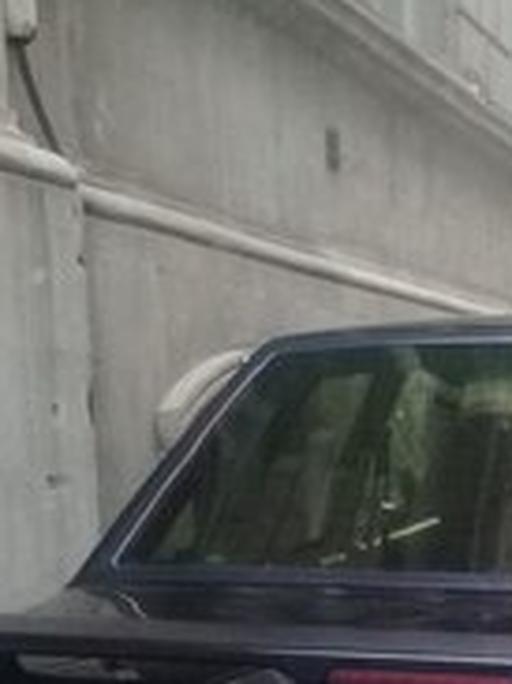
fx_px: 1659
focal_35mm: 84
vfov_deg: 21.2
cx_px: 542
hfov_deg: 17.1
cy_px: 882
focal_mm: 3.3
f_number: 2.2
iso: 200
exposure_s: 1/24
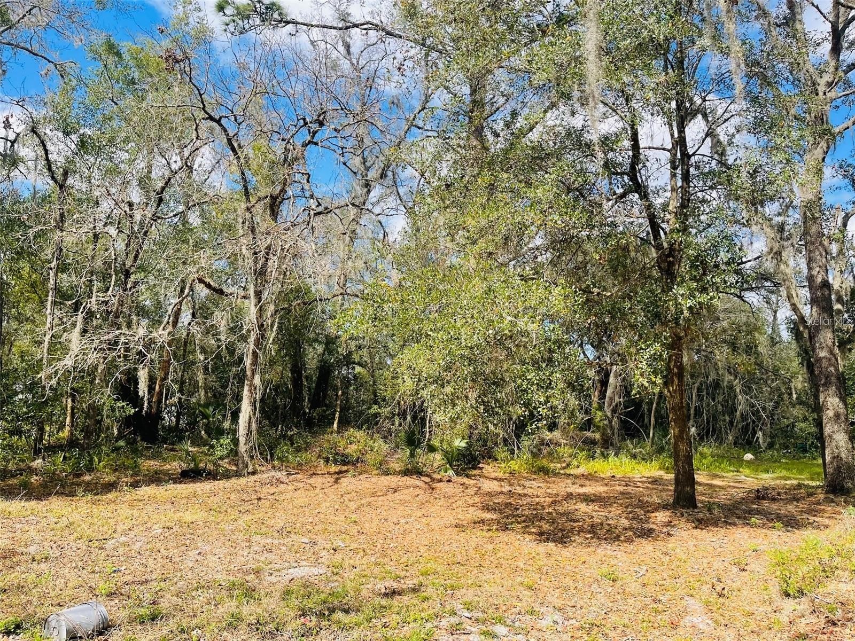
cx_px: 428
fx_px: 642
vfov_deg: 53.1
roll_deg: -2.4
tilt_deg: +8.5
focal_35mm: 26
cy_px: 320
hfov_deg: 67.3
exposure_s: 1/1513
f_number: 1.6
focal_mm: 5.1
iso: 32
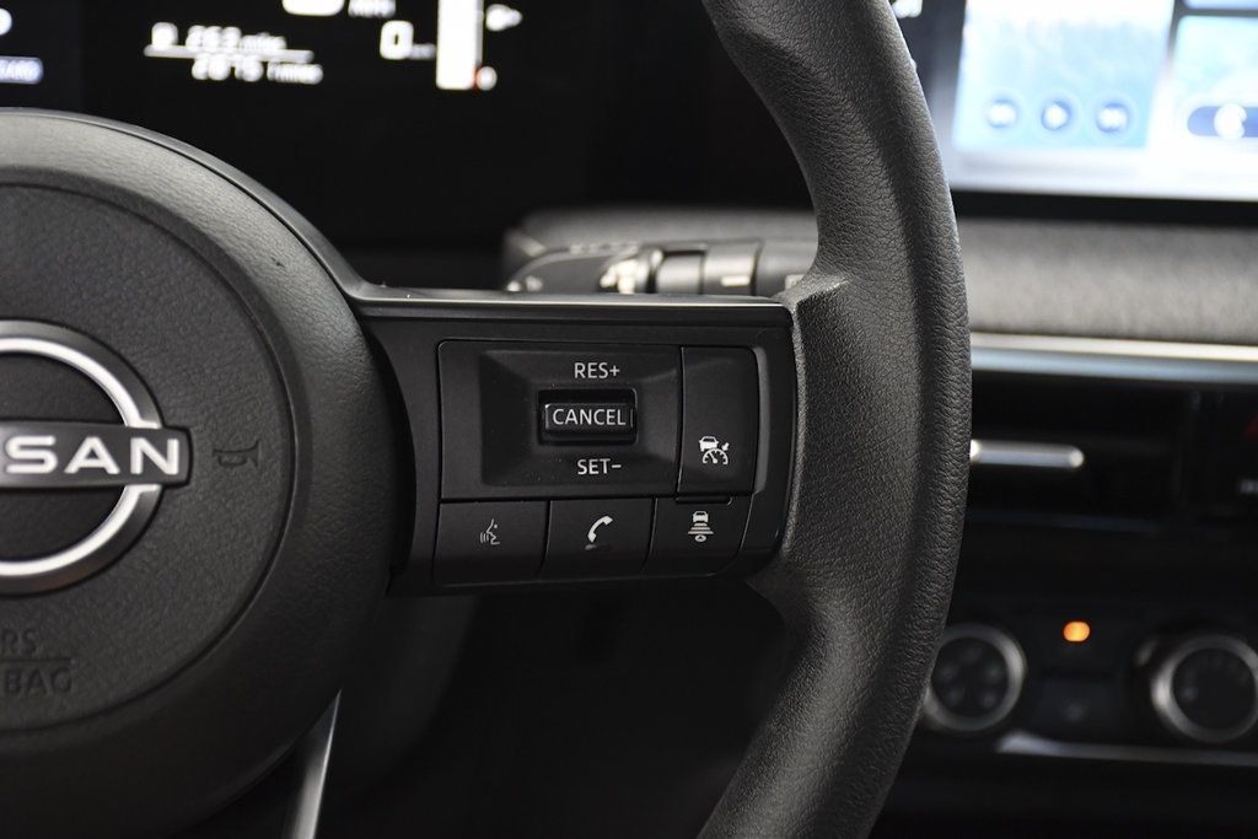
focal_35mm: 72
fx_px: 2516
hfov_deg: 28.1
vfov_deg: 18.9
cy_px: 420
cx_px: 629
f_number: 4.5
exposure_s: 1/125
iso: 2500
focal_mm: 48
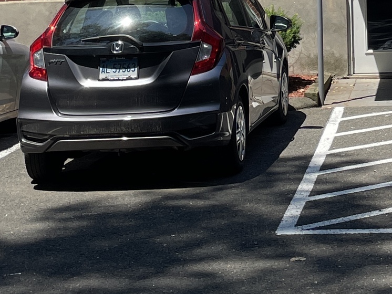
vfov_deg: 12.5
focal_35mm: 107
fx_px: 1212
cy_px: -255
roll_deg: +2.8
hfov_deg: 18.0
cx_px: 362
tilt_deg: +9.6
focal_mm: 4.2
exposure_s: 1/1795
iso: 32
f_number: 1.6
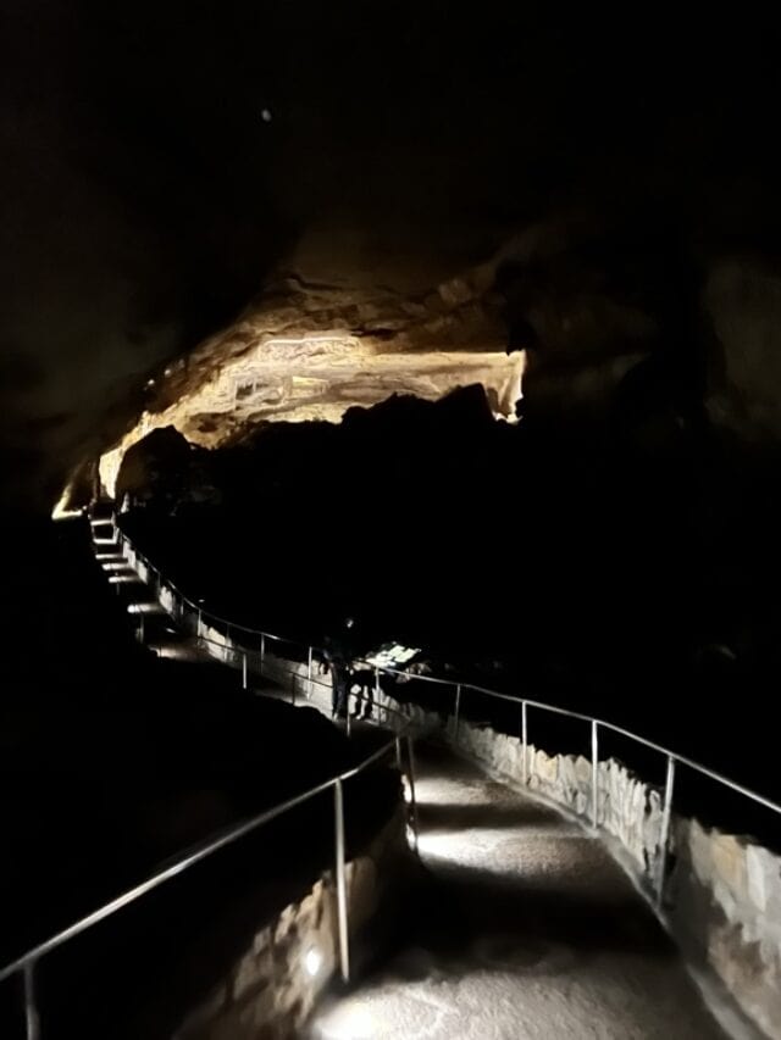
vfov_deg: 67.3
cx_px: 390
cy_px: 520
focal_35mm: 26
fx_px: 782
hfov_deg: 53.1
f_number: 1.5
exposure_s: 1/5
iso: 10000
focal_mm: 5.7
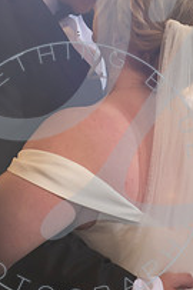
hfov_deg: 3.1
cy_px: 66
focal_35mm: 443
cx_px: 139
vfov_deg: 4.7
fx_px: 3568
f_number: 2.8
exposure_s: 1/200
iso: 2000
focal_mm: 200
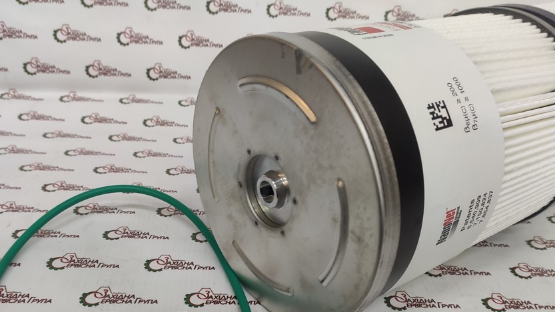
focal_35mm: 34
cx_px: 251
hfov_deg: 57.9
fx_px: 500
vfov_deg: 33.9
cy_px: 238
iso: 636
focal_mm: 4.77
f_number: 1.75
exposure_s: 1/33
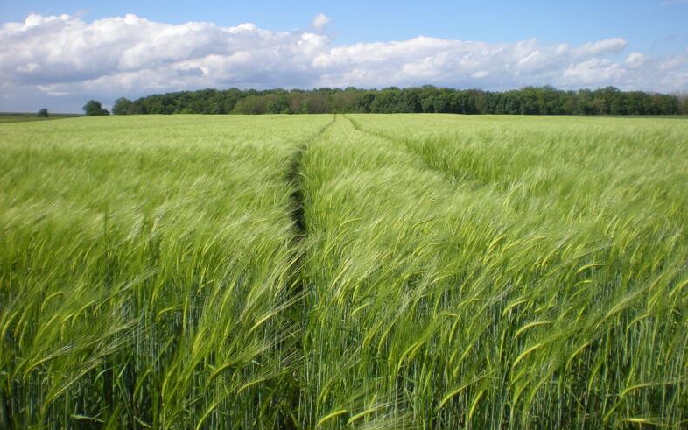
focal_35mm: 41
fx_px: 769
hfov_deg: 48.2
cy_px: 177
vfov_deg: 31.2
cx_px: 349
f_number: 4.6
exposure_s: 1/505
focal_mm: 6.3
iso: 64
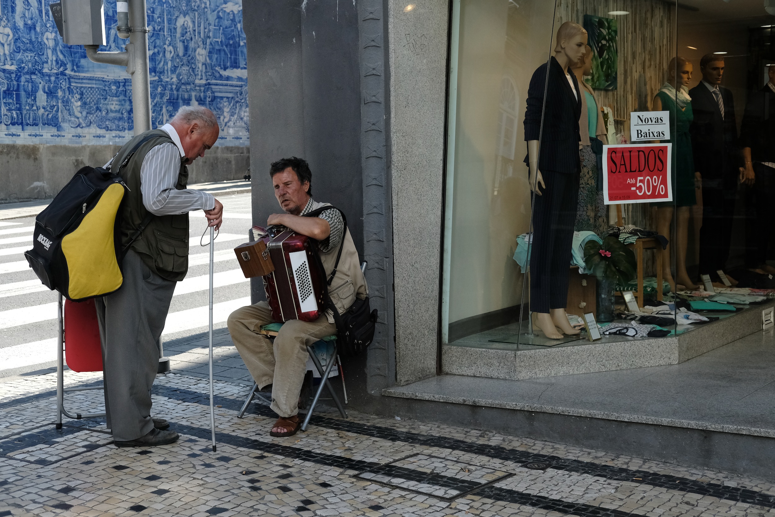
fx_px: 1141
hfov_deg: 37.5
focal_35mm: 53
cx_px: 388
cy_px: 258
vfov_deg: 25.5
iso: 1600
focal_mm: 35
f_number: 5.6
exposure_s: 1/1300
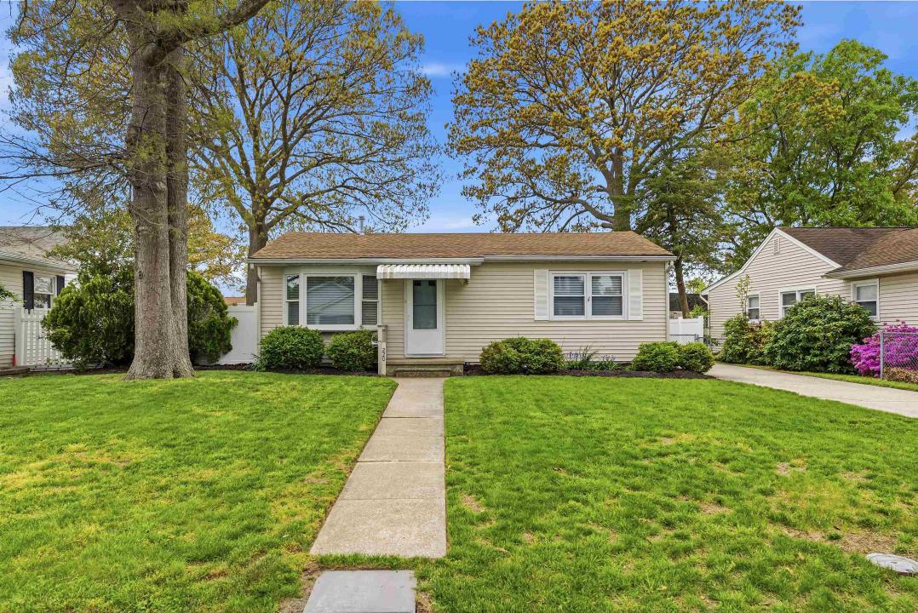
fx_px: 612
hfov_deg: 73.7
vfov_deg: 53.2
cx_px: 459
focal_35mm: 24
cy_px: 306
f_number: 7.1
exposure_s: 1/200
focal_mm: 24
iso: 640
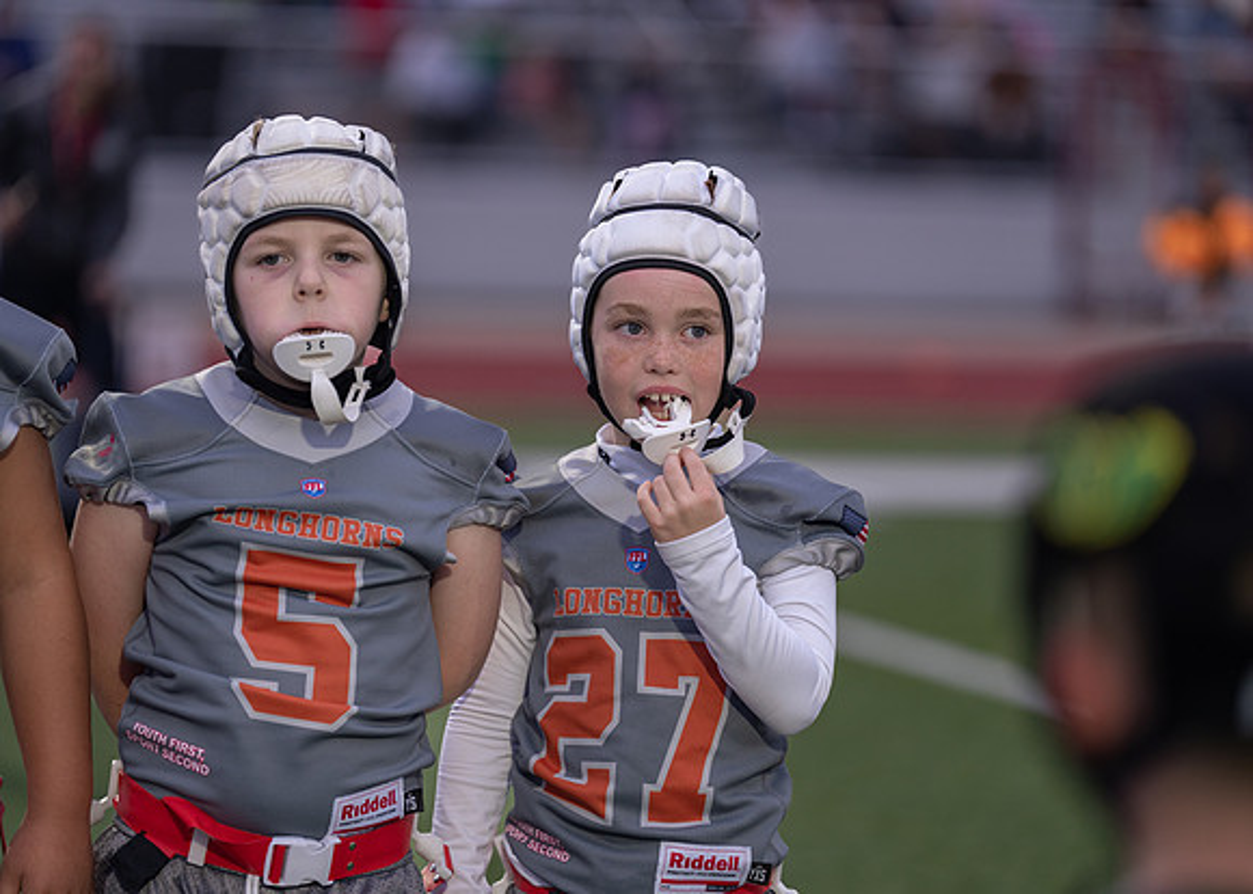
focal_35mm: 178
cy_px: 447
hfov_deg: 11.3
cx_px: 626
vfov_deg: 8.1
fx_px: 6338
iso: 500
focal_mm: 170
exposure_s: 1/320
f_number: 2.8
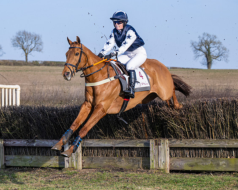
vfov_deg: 10.1
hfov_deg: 12.4
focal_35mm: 153
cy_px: 90
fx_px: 1078
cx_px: -23
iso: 250
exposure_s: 1/1600
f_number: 4
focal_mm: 70
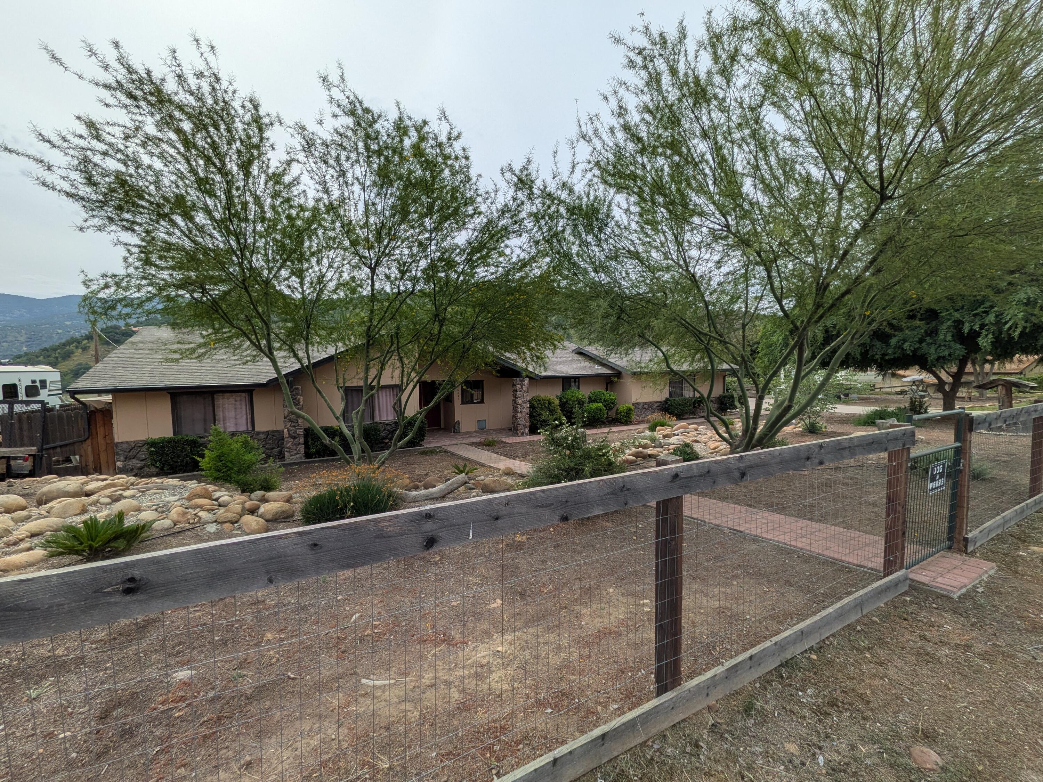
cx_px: 522
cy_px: 391
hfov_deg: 102.1
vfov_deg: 85.7
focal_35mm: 14
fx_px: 422
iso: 51
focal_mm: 1.85
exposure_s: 1/2915
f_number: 2.2
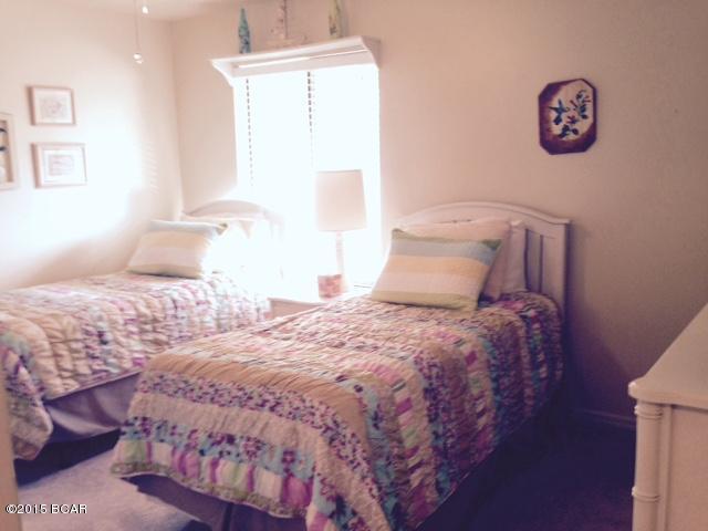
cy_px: 266
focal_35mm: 33
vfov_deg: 42.9
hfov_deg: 55.4
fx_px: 675
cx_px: 354
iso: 80
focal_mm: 4.12
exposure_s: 1/20
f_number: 2.4
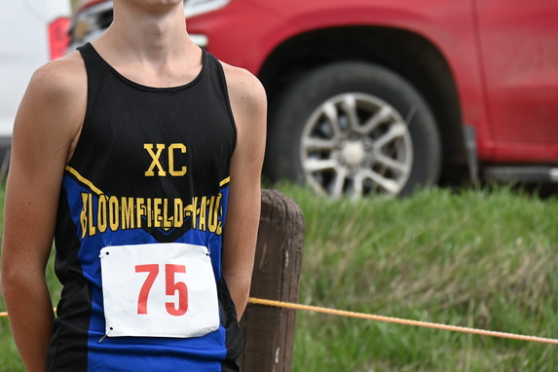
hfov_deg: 6.1
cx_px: 125
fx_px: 5190
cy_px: 103
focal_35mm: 335
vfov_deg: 4.1
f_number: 6.3
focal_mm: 125
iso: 100
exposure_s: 1/320
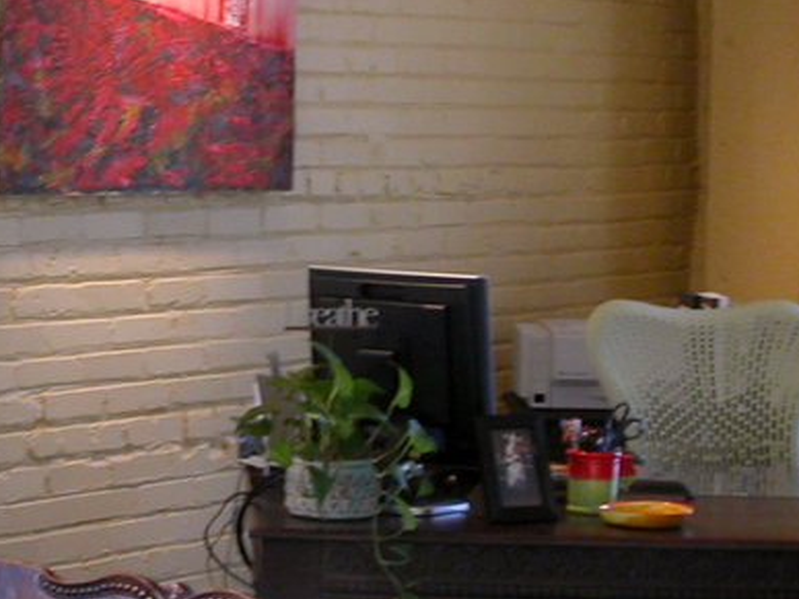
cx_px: 154
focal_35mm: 130
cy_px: 313
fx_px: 3001
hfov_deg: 15.1
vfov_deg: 11.4
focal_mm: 8.9
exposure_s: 1/15.8
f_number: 4
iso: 100
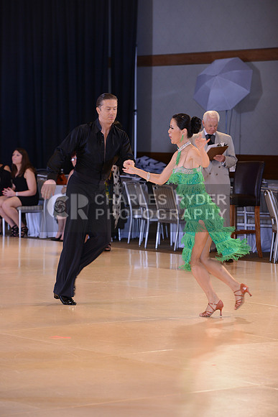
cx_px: 139
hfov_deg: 9.5
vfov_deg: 14.2
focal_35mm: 145
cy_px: 208
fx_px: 1678
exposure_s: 1/250
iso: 1250
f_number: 5.6
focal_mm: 145
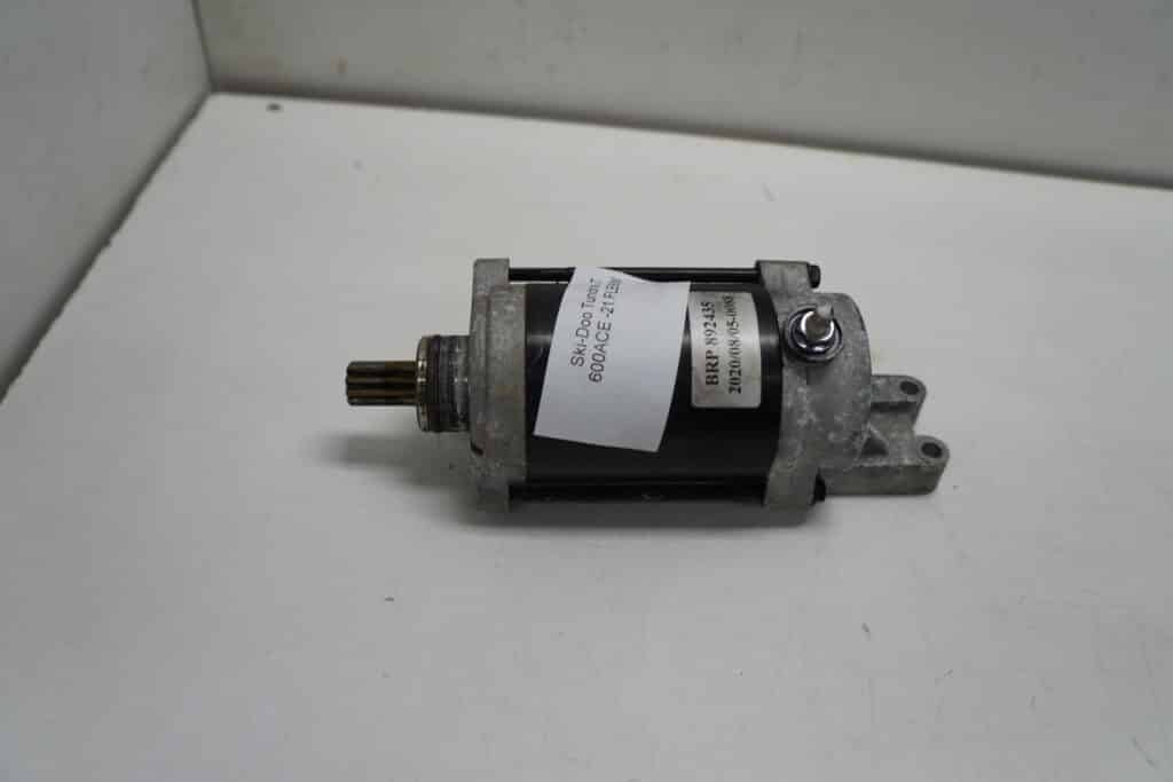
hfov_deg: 64.5
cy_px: 391
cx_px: 586
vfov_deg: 45.7
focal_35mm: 28
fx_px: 929
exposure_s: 1/100
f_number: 3.5
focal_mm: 19
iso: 100
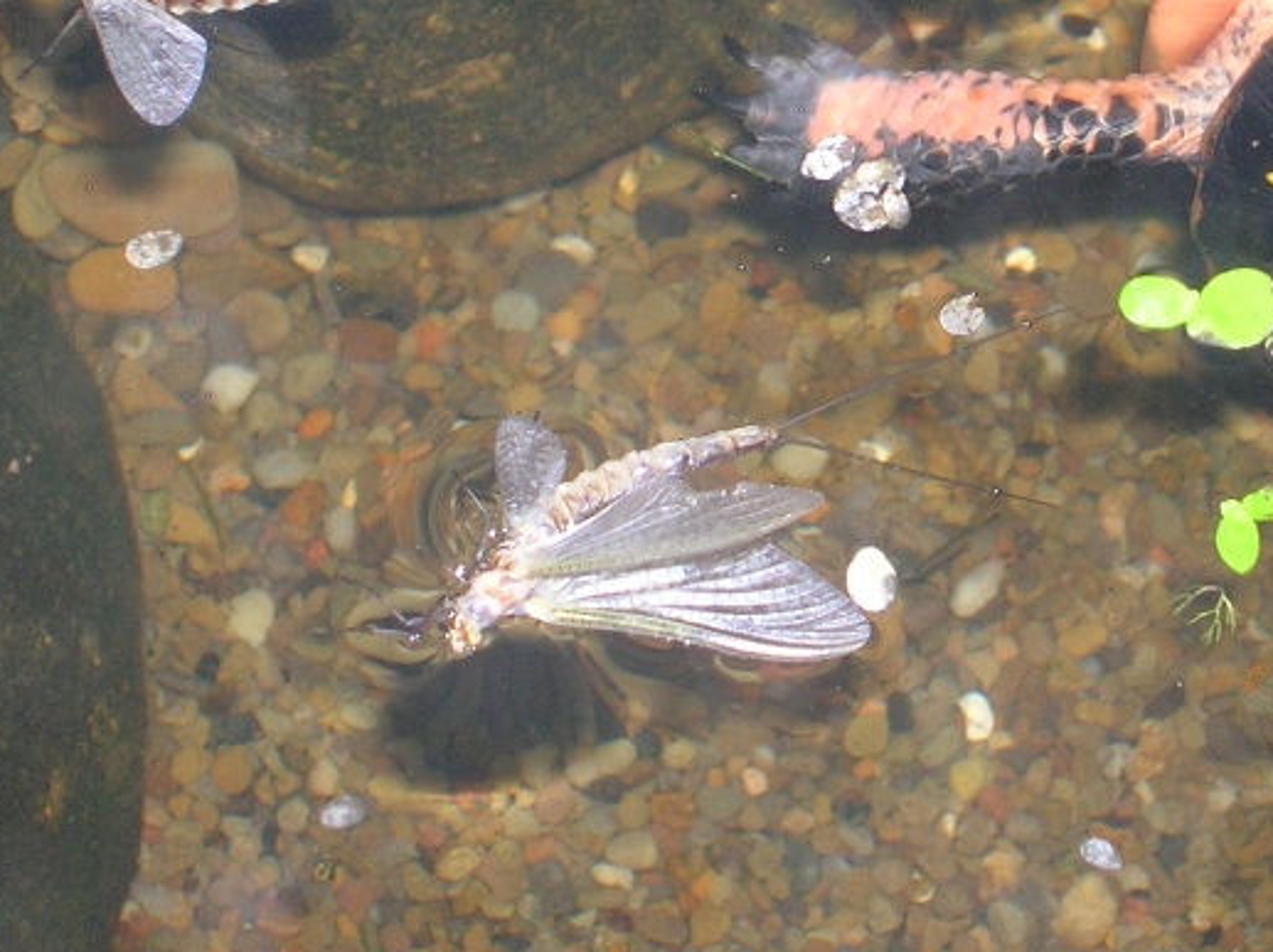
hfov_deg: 11.7
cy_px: 6
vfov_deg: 8.7
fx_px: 6211
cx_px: 989
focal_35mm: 169
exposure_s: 1/60.1
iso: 63
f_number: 4.1
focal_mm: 13
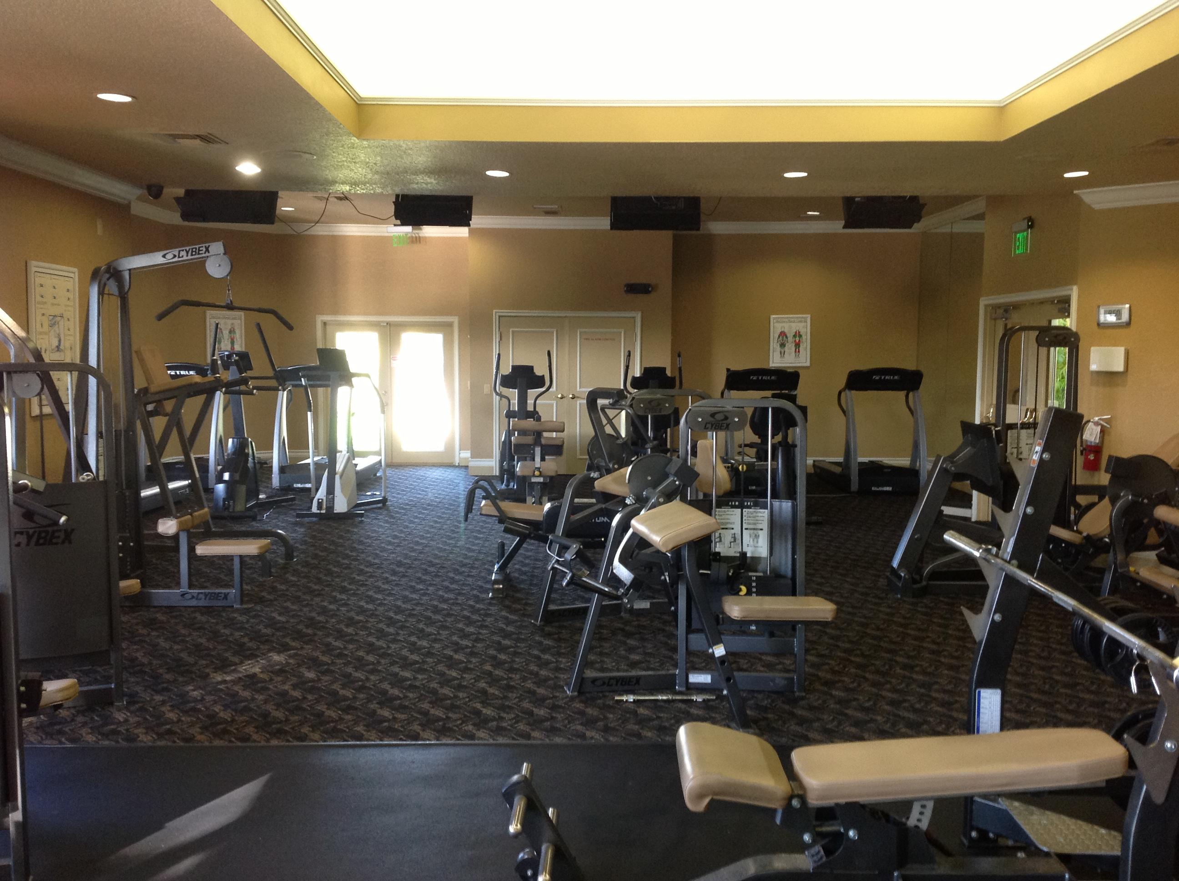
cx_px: 590
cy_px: 440
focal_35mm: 35
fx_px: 1190
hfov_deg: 52.7
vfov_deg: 40.6
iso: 125
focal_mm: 4.28
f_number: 2.4
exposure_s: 1/15
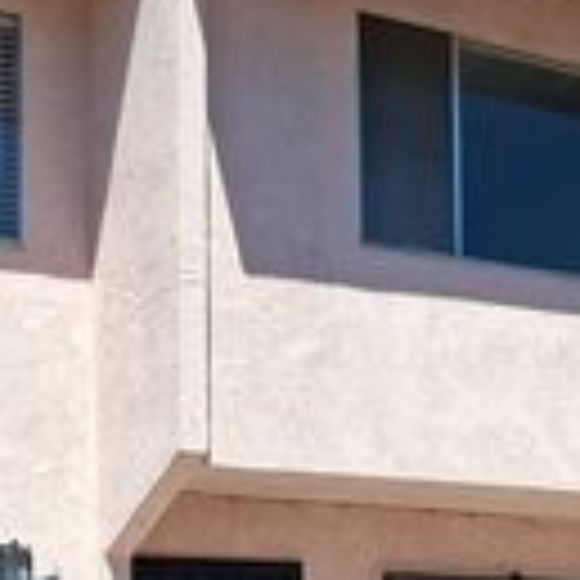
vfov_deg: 18.9
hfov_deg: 19.4
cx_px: 432
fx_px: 1687
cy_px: 596
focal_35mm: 89
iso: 25
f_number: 1.8
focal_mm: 3.98
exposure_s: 1/714
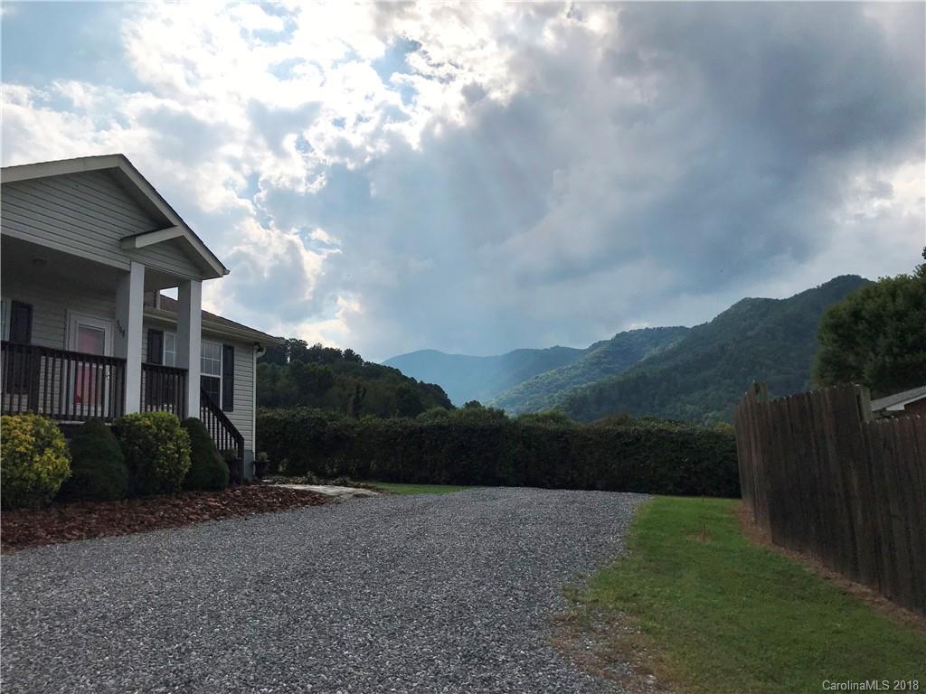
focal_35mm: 28
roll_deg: +2.0
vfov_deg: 49.7
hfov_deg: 63.4
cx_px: 463
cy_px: 347
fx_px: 749
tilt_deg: +10.5
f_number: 1.8
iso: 20
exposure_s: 1/6849
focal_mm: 3.99
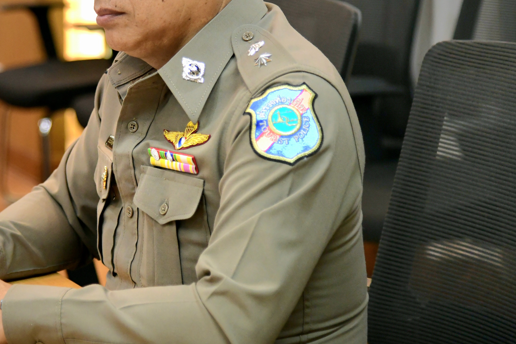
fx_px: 2279
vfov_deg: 8.6
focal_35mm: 159
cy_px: 99
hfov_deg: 12.8
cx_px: 72
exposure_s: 1/125
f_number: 4
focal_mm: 86
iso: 1600
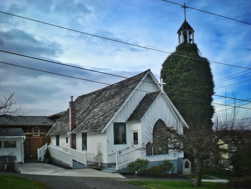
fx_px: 276
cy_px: 94
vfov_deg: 37.7
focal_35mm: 38
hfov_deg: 49.0
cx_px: 126
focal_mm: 6.3
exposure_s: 1/327
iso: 50
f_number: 4.6
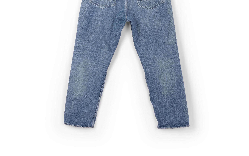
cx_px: 125
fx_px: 387
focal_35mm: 57
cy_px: 48
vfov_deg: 22.6
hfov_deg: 35.7
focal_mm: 37
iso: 100
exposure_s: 1/200
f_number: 13
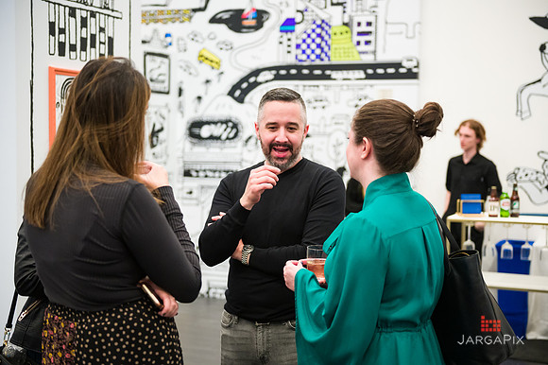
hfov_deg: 36.3
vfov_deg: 24.6
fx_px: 837
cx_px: 274
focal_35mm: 55
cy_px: 182
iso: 3200
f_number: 3.2
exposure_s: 1/200
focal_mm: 55
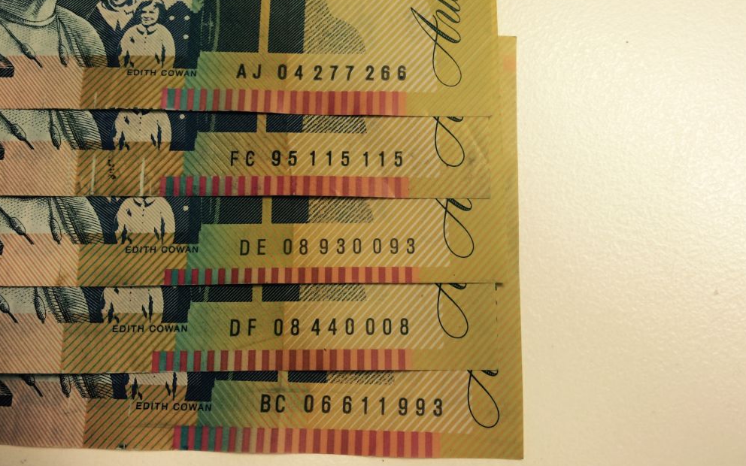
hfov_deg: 61.2
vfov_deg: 40.6
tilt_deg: -78.8
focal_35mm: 31
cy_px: 222
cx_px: 374
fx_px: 630
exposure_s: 1/33
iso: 50
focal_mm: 4.15
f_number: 2.2
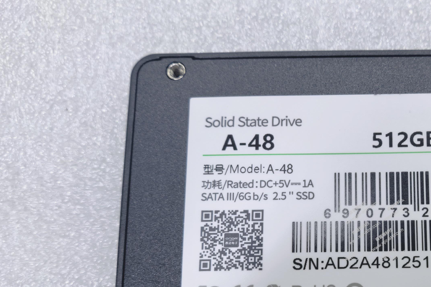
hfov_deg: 38.7
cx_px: 375
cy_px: 230
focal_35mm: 48
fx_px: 575
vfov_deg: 27.5
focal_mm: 6.98
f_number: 2.8
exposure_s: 1/50
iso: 100
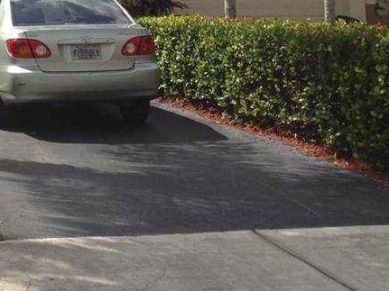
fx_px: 1168
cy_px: -68
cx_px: -10
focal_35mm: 104
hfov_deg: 18.4
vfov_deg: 13.8
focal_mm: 4.28
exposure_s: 1/1416
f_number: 2.4
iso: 64
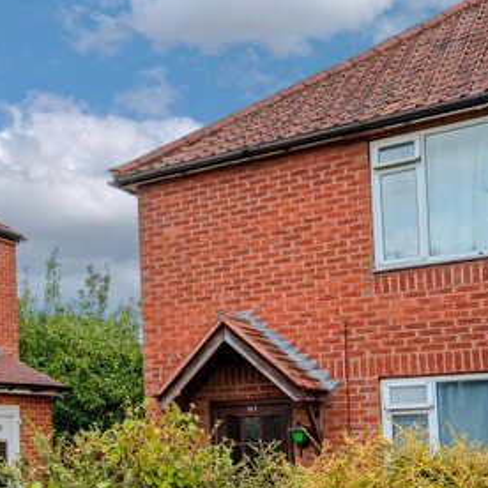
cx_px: -69
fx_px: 893
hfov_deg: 27.5
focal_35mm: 56
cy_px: 399
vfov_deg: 29.8
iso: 400
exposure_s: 1/320
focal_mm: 26
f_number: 7.1
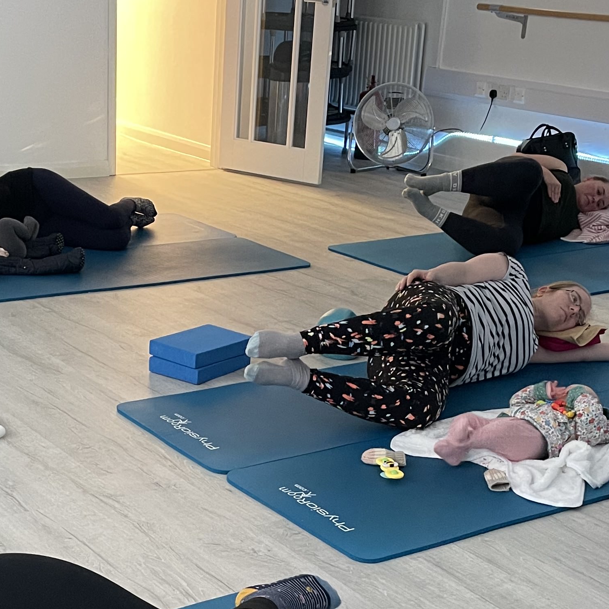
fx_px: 1234
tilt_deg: -24.9
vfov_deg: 27.0
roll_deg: -2.3
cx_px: 204
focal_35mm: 62
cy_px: 523
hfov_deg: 27.6
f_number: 1.6
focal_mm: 4.2
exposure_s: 1/33
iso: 400
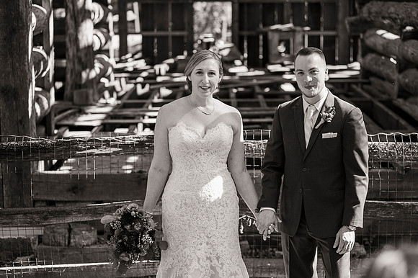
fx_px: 928
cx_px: 209
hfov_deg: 25.4
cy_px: 139
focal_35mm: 80
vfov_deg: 17.0
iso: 160
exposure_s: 1/250
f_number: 3.2
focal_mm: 80
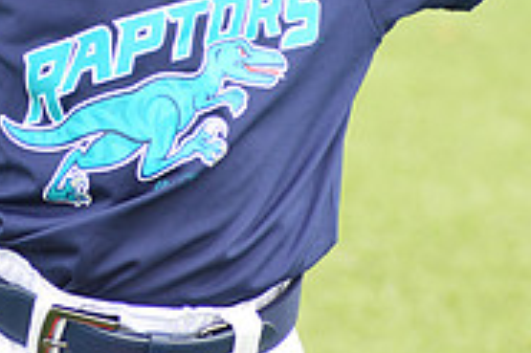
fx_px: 9255
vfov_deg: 2.2
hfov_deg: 3.3
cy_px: -194
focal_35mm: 628
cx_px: 77
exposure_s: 1/200
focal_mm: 200
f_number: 8
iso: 250
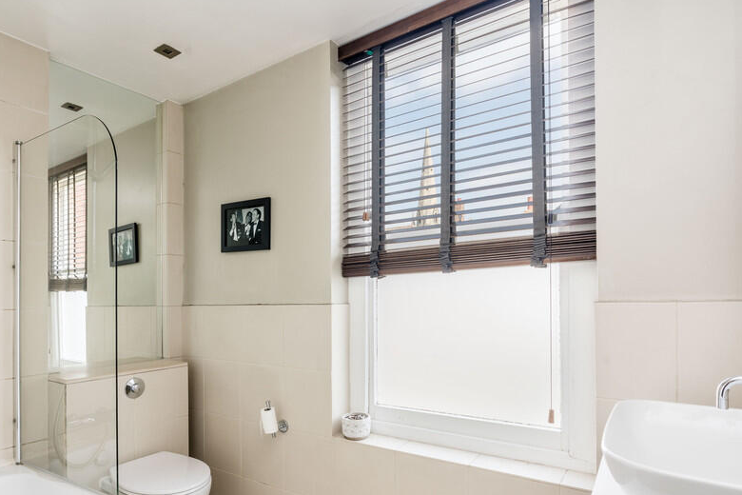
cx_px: 347
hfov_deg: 81.1
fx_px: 433
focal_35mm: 21
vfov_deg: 58.7
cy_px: 312
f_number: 10
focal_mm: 16
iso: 250
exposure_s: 1/5
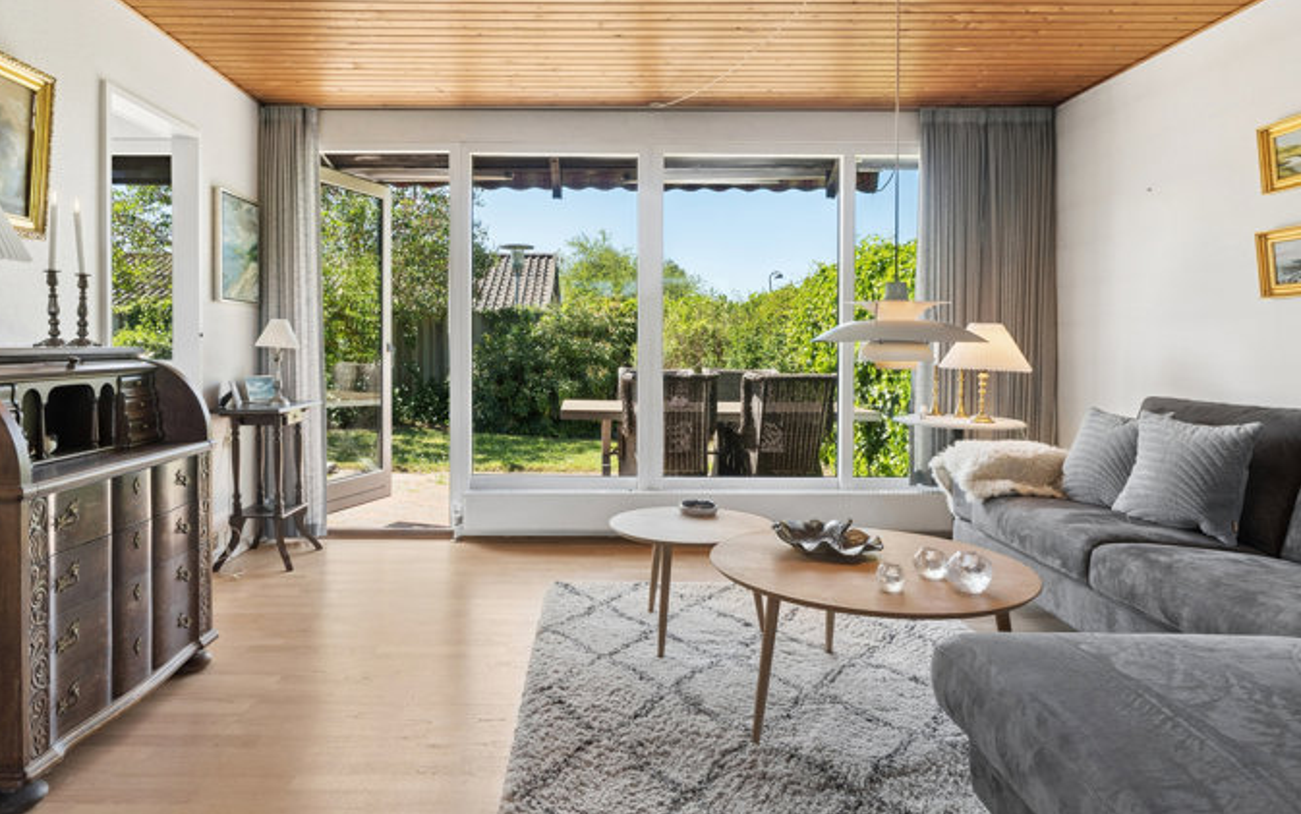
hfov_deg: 75.7
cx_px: 636
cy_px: 355
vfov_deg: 51.7
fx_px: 837
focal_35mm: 24
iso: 500
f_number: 8
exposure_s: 1/125
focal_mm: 13
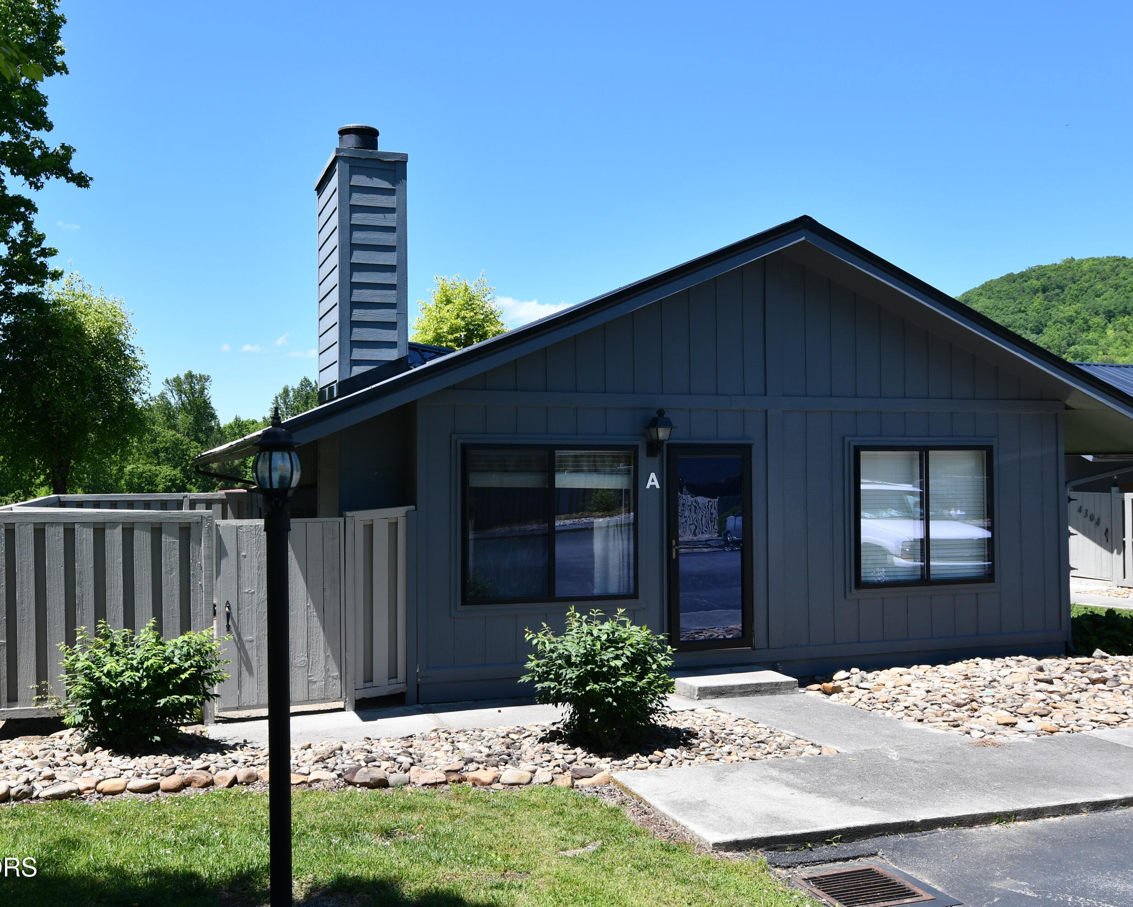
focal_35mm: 34
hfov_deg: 52.8
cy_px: 453
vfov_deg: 43.4
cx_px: 528
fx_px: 1140
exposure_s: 1/250
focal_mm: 20
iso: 110
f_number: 8
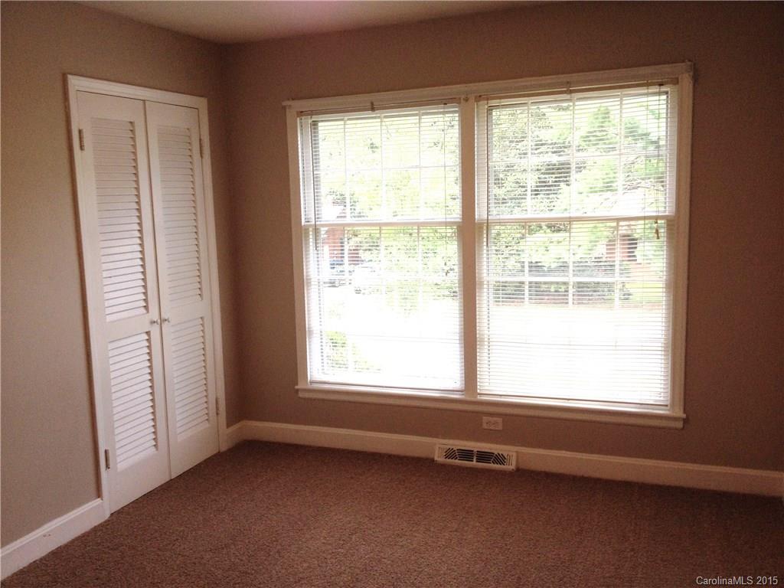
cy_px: 294
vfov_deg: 40.7
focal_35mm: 35
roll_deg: +1.7
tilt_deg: -9.9
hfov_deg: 52.6
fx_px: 793
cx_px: 392
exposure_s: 1/120
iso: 64
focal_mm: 4.28
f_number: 2.4
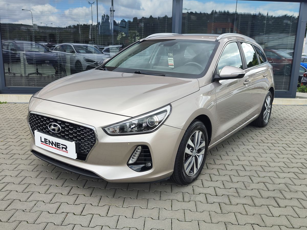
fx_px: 204
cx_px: 154
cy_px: 115
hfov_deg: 73.9
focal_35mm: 23
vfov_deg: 58.9
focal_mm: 7.01
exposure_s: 1/245
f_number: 1.69
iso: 50
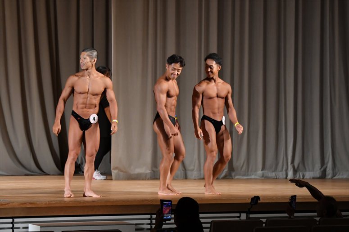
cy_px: 116
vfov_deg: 7.5
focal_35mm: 183
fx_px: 1773
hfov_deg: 11.2
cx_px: 174
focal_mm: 122
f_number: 5.6
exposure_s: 1/400
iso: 3200
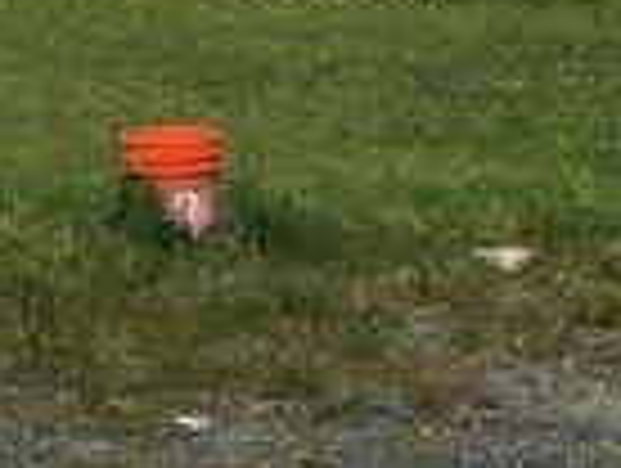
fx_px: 2264
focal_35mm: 126
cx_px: 180
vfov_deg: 11.6
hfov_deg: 15.6
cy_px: -94
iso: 32
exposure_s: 1/3597
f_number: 2.2
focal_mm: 4.15
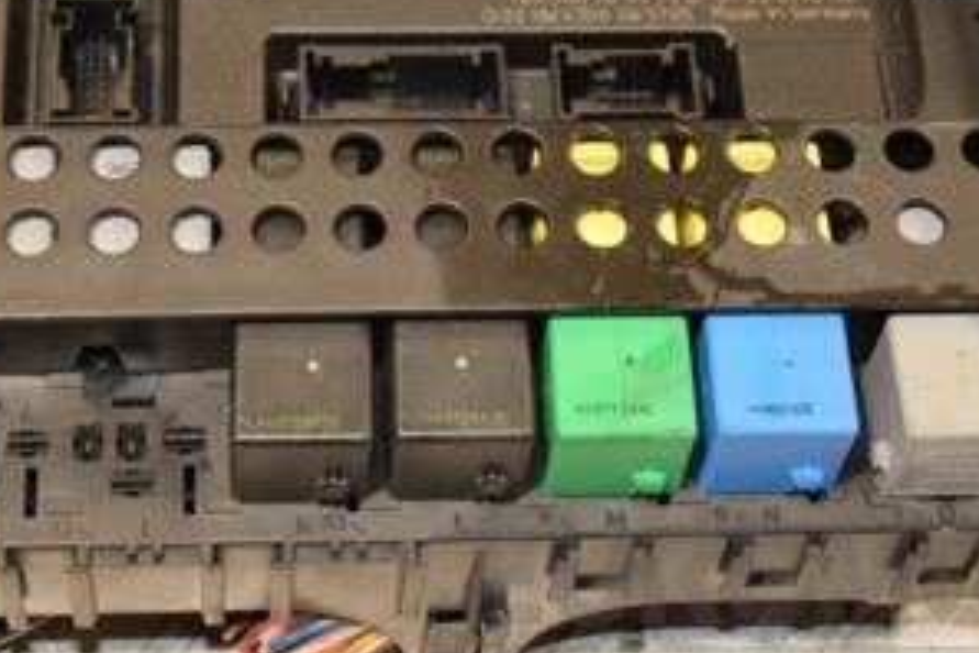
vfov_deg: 14.0
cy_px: 135
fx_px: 2638
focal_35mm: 97
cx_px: 415
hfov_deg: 21.0
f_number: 5
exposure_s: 1/160
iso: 800
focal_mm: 32
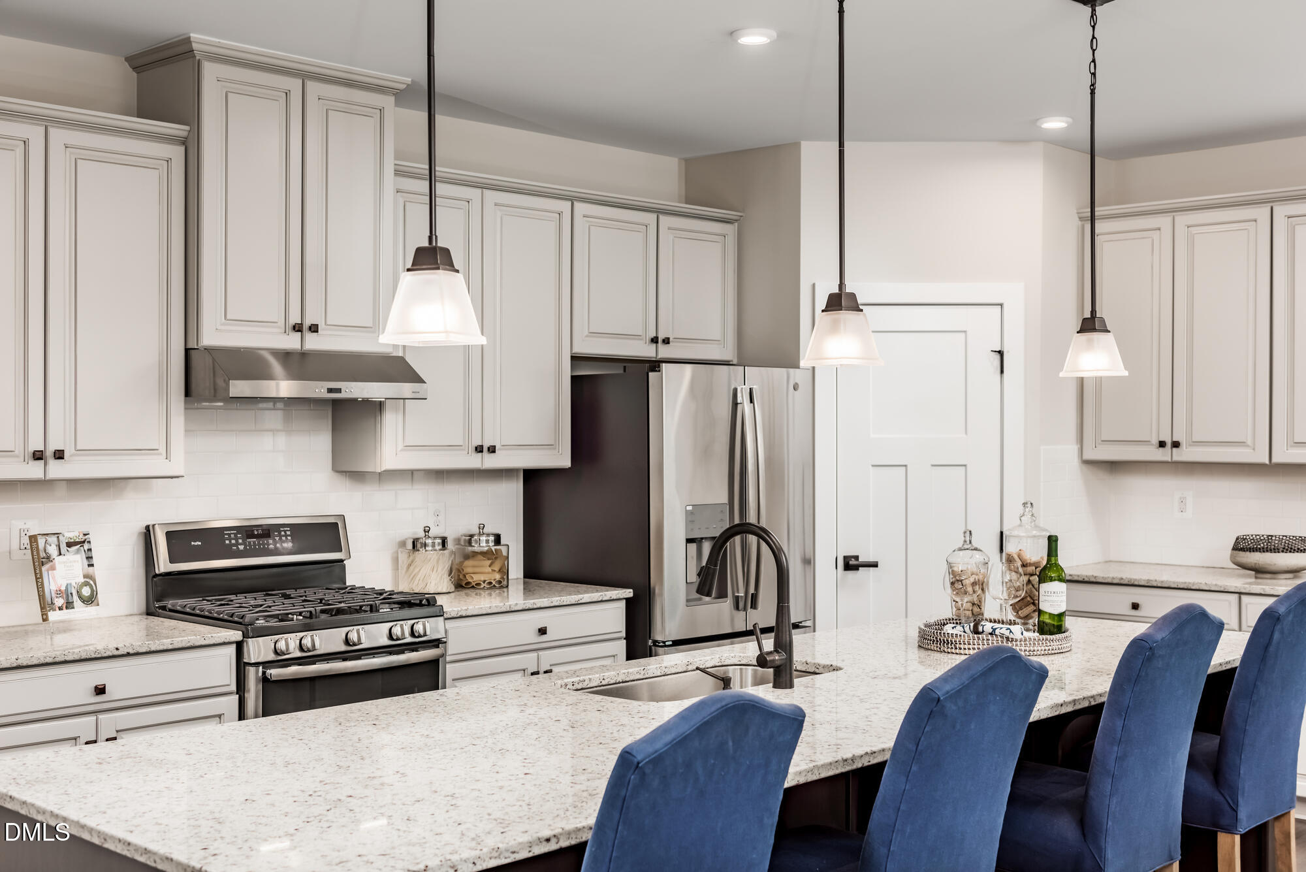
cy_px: 436
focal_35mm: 40
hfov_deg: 48.4
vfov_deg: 33.4
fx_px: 1452
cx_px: 653
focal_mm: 40
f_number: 5.6
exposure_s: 1/250
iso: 200
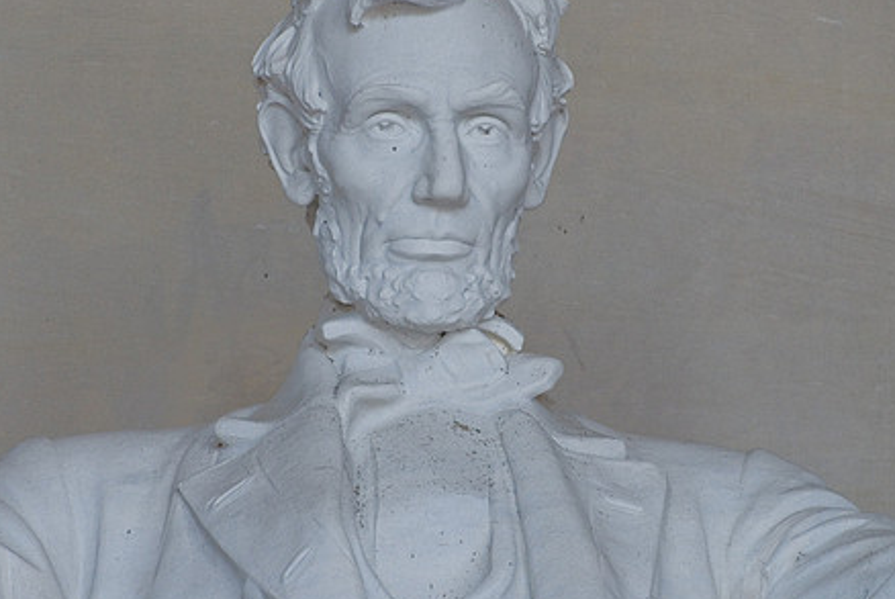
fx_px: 8411
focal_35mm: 338
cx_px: 405
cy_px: 272
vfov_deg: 4.1
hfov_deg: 6.1
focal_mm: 170
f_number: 5.6
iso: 400
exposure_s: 1/160
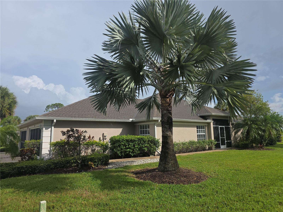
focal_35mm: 23
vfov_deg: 58.9
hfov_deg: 73.9
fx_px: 188
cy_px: 106
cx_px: 142
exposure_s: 1/924
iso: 12
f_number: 1.7
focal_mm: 6.3
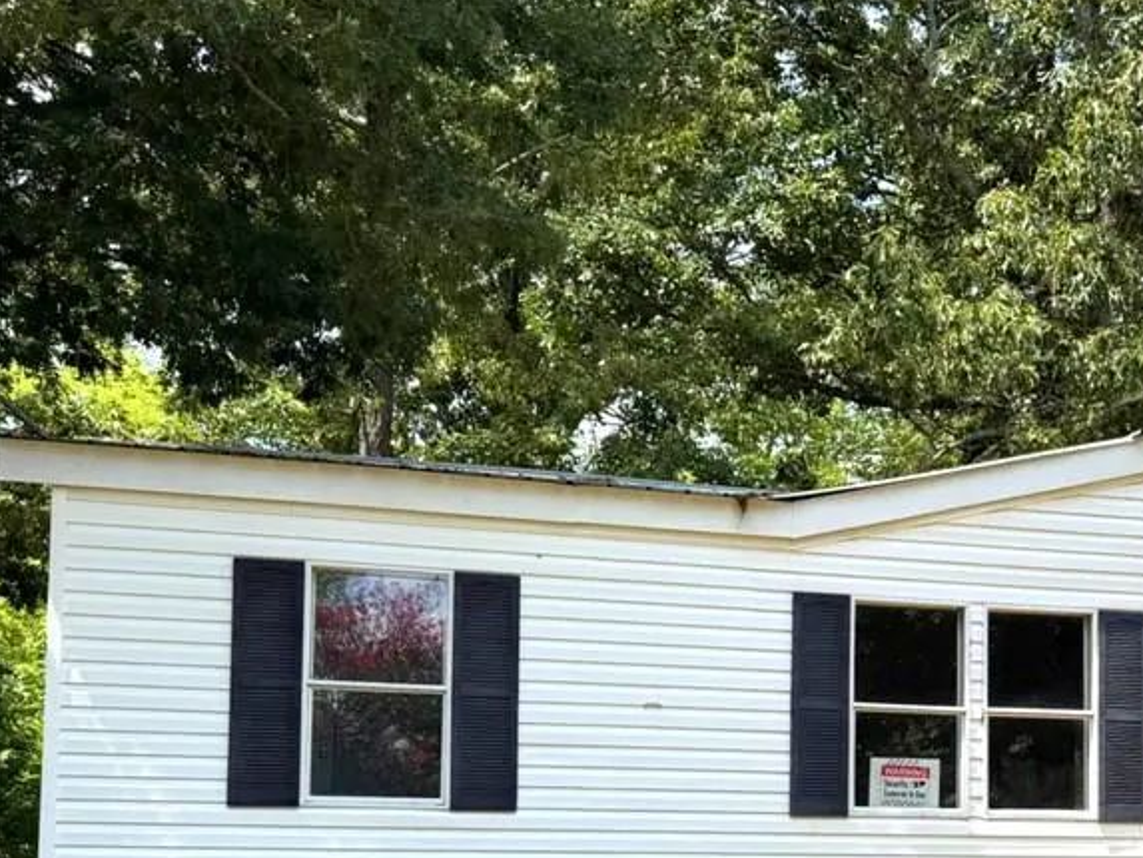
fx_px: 1949
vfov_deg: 24.2
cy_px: 758
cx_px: 1013
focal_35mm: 59
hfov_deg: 31.3
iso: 80
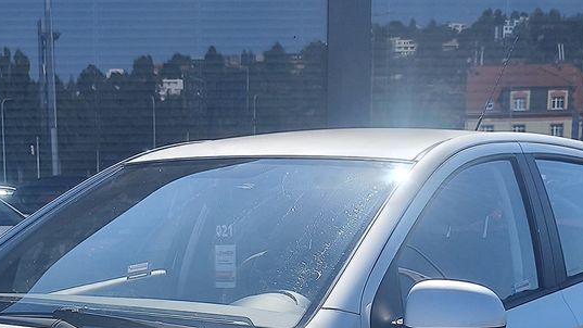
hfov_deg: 36.8
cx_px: 190
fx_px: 866
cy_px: 488
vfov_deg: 18.9
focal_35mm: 56
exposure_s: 1/1827
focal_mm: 7.01
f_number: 1.69
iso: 50
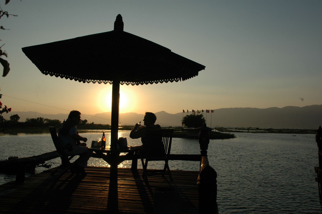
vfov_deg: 43.5
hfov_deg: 62.0
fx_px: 268
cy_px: 107
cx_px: 161
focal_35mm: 30
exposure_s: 1/400
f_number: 10
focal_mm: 20
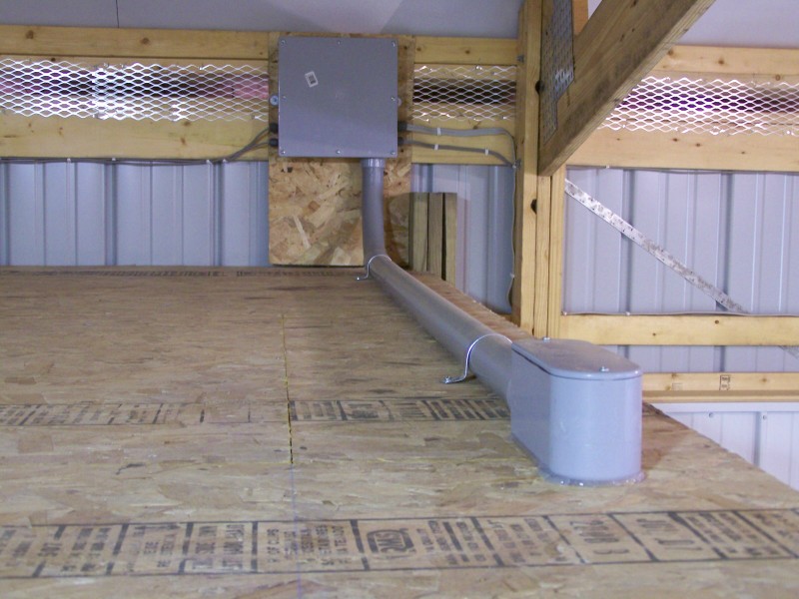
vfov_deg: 26.1
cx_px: 400
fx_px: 1293
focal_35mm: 56
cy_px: 300
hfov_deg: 34.3
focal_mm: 9.3
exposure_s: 1/10
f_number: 3.1
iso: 160
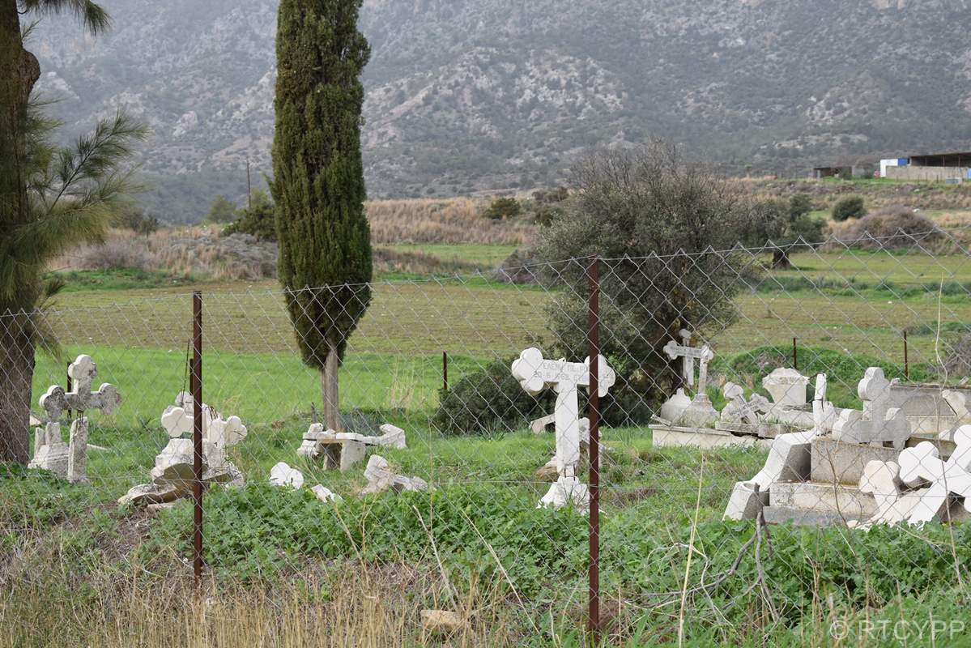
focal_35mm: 82
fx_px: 2226
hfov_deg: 24.6
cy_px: 324
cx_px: 486
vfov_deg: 16.6
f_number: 7.1
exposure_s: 1/250
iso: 200
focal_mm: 55
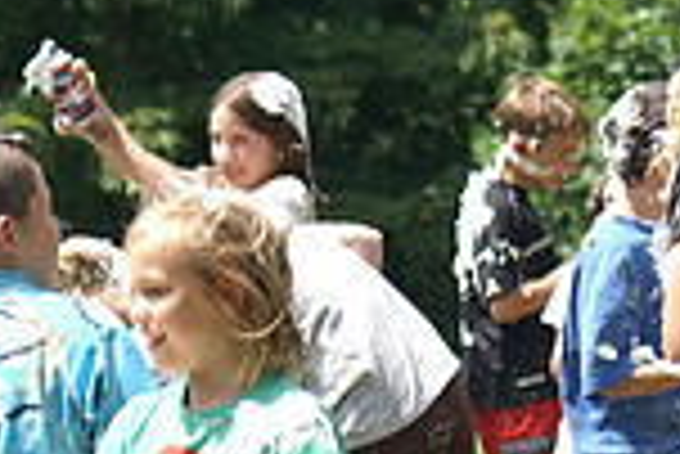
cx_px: 212
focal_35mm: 431
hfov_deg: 4.8
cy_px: 616
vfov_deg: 3.2
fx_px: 8147
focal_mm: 75
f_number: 5.6
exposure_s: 1/320
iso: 100
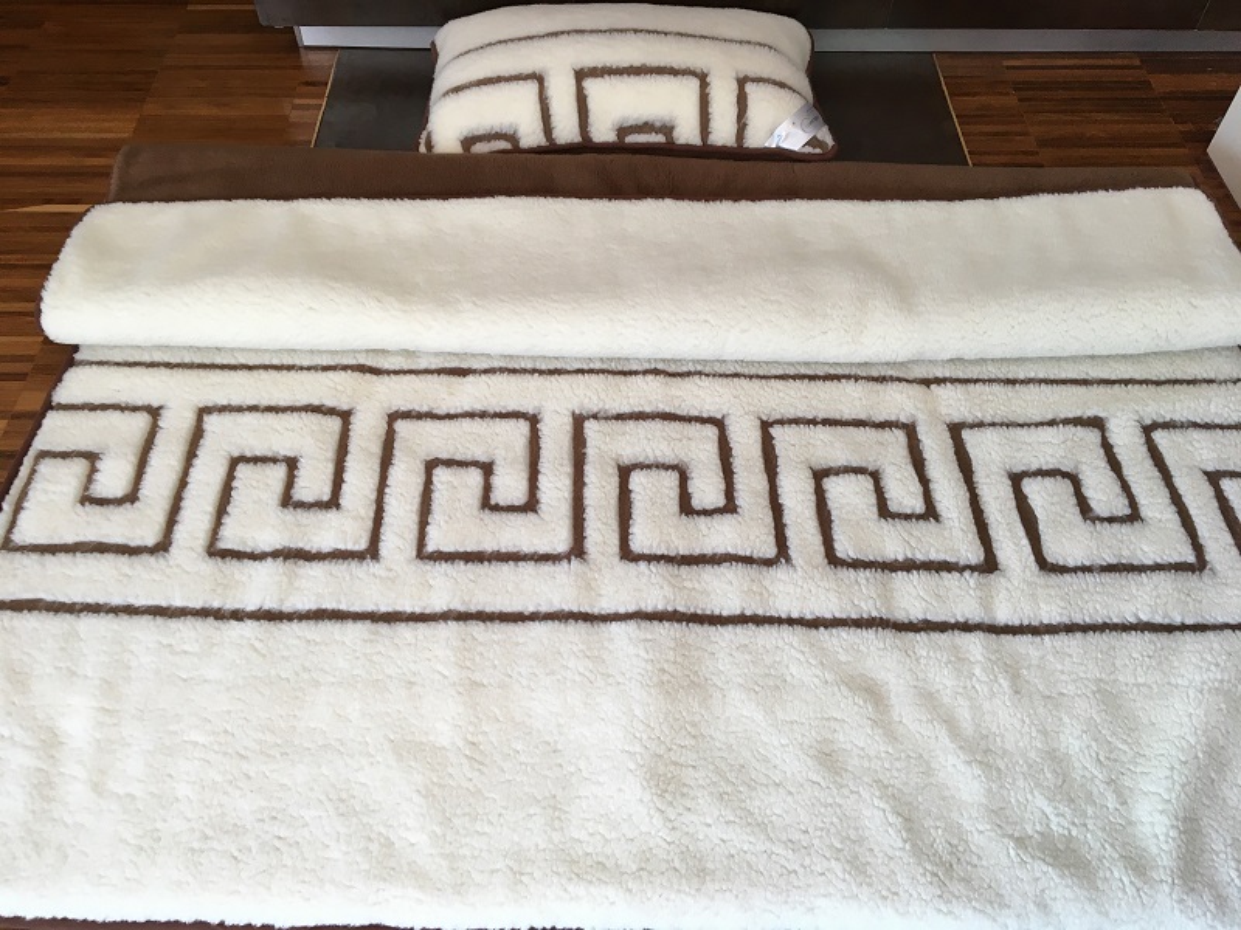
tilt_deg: -52.8
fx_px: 1040
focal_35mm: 29
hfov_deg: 61.7
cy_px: 465
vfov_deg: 48.2
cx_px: 620
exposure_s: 1/33
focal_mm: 4.15
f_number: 2.2
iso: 32
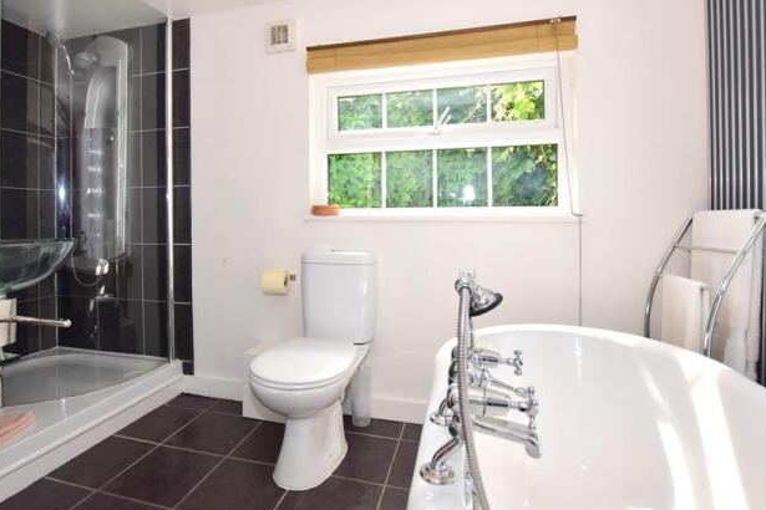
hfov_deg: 96.7
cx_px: 364
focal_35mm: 16
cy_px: 251
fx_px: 340
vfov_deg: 73.7
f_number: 5.6
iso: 400
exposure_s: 1/125
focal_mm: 10
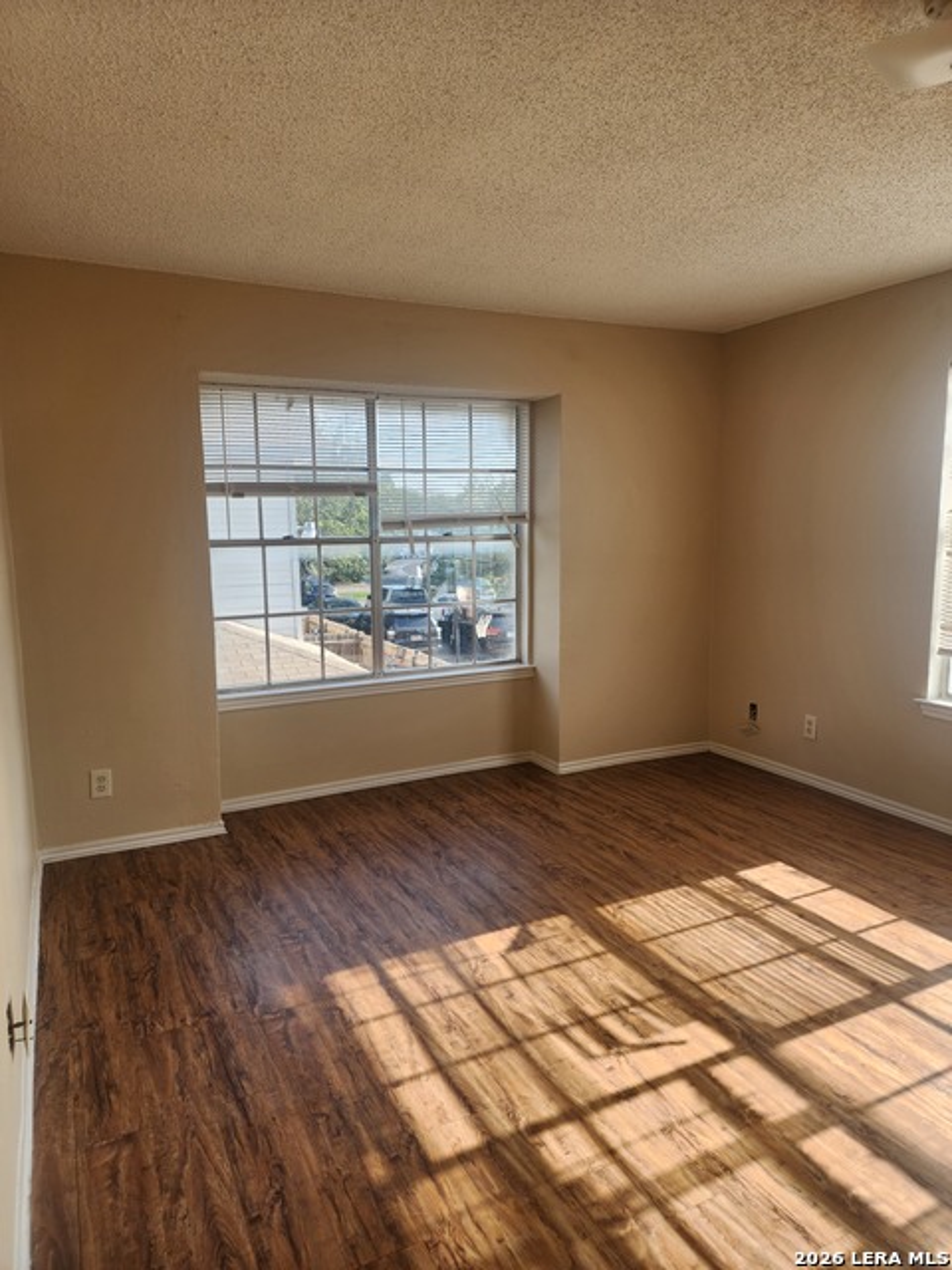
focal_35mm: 23
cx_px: 476
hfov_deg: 58.9
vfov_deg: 73.9
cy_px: 635
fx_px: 843
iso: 16
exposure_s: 1/180
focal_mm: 6.4
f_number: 1.8
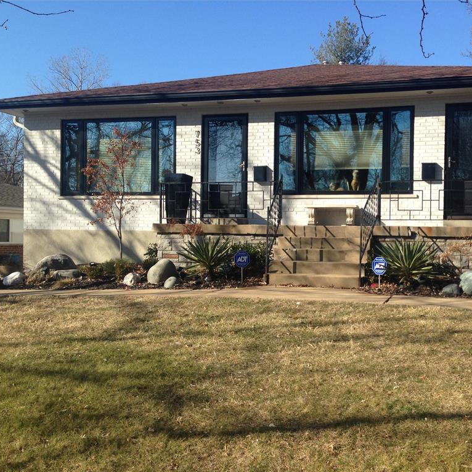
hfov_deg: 42.5
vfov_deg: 42.8
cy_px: 236
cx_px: 296
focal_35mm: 39
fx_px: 602
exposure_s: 1/1063
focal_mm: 4.12
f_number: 2.4
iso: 50
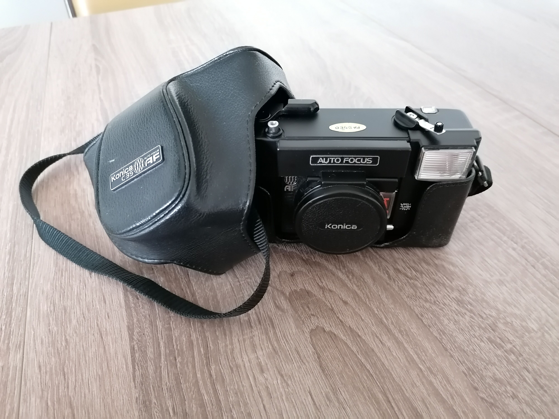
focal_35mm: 27
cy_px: 210
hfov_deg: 65.3
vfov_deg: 51.4
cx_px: 280
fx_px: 436
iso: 800
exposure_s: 1/16.7
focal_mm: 4.75
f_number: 1.8
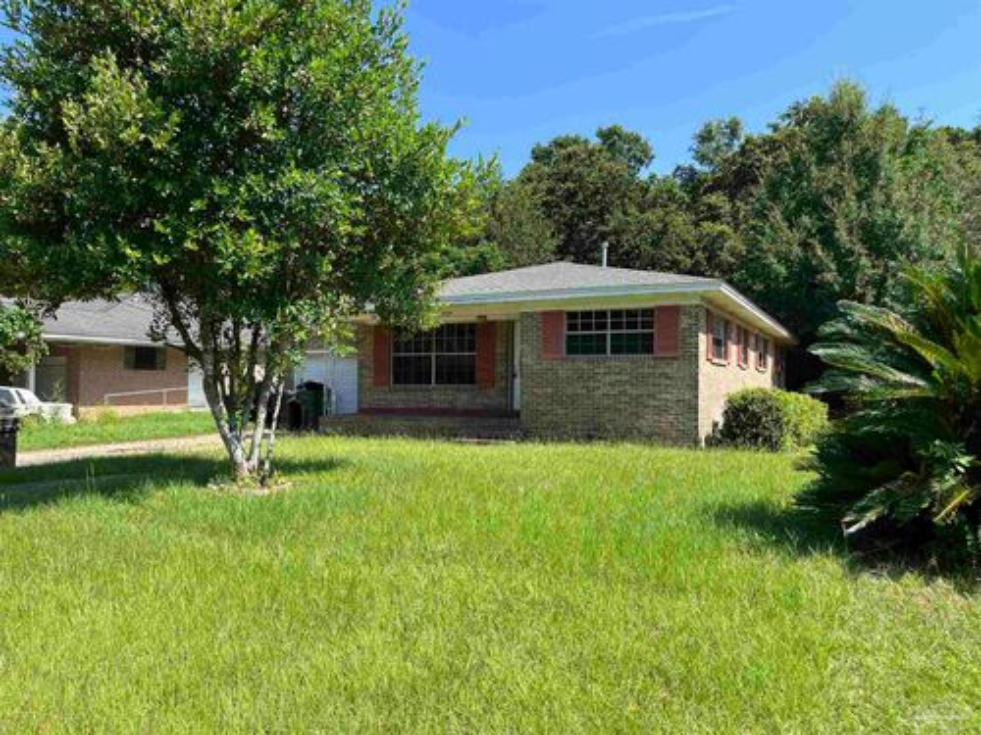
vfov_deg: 53.1
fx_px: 737
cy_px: 368
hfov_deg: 67.3
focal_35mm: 26
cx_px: 490
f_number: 1.6
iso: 50
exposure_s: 1/1536
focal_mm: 5.1
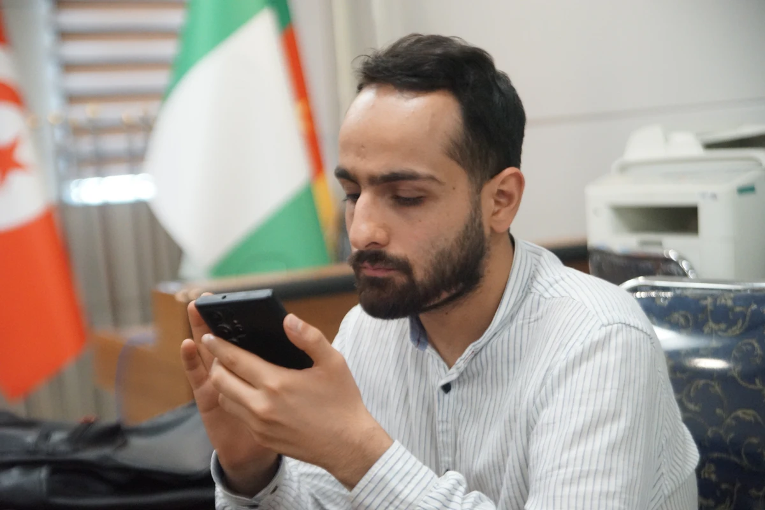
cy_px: 255
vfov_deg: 22.6
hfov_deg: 33.4
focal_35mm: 60
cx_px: 382
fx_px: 1275
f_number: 3.5
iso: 6400
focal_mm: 60
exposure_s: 1/320
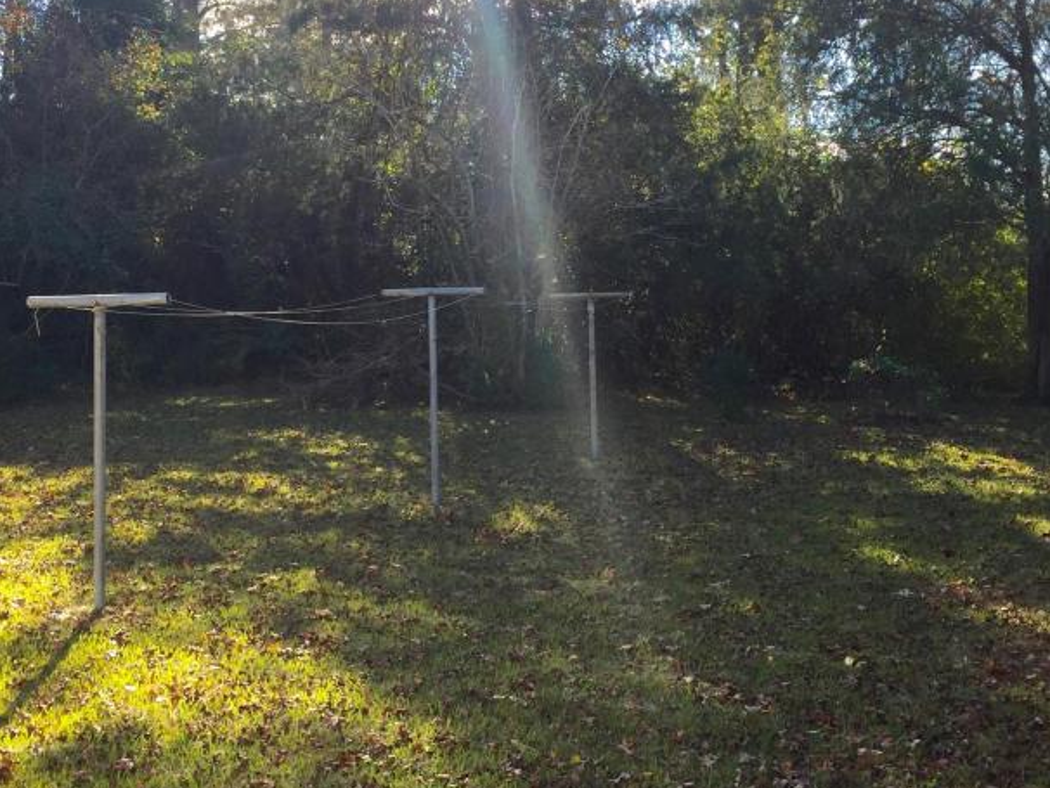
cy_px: 410
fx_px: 1487
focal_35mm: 49
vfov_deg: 29.7
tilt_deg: -1.4
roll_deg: -0.3
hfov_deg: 38.7
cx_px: 414
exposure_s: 1/444
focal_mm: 4.15
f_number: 2.2
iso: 32
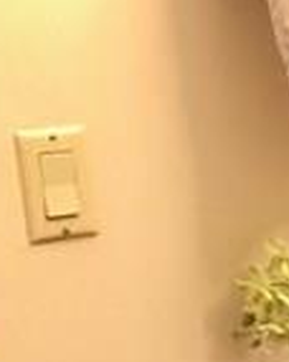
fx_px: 1361
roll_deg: -1.1
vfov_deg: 14.9
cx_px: 776
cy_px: 359
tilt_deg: -16.5
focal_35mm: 127
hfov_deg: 10.0
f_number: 2.2
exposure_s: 1/15
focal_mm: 4.15
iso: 50
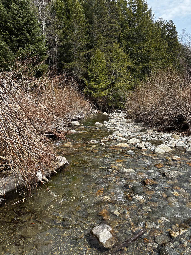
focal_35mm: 26
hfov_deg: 53.1
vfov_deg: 67.3
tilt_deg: -7.5
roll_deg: -2.0
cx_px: 96
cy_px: 128
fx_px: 191
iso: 50
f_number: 1.6
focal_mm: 5.96
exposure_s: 1/1437
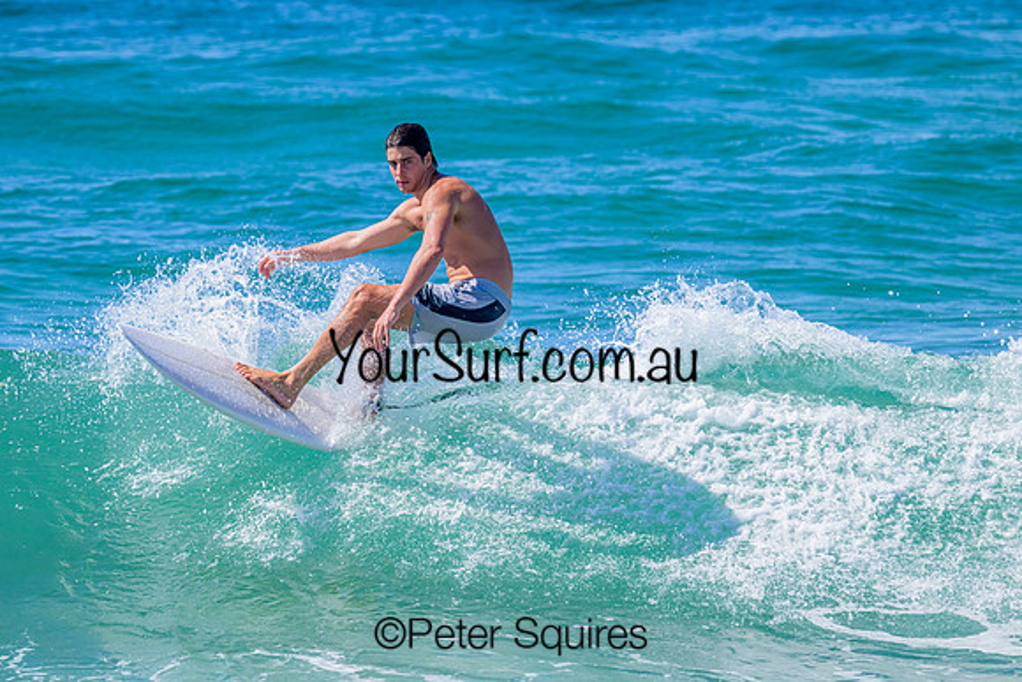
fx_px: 14197
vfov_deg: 2.8
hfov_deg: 4.1
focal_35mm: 500
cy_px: 341
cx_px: 511
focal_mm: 500
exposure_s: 1/2000
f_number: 11
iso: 640
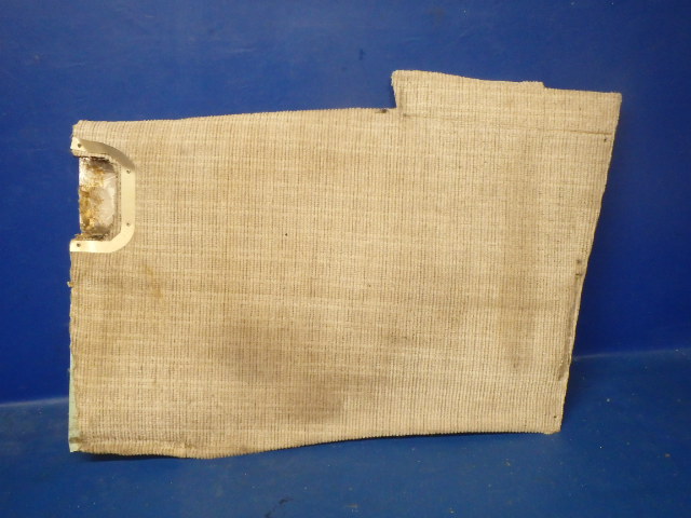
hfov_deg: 63.4
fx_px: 559
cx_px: 346
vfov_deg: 49.7
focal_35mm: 28
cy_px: 259
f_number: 3.9
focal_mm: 5
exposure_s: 1/50
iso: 800
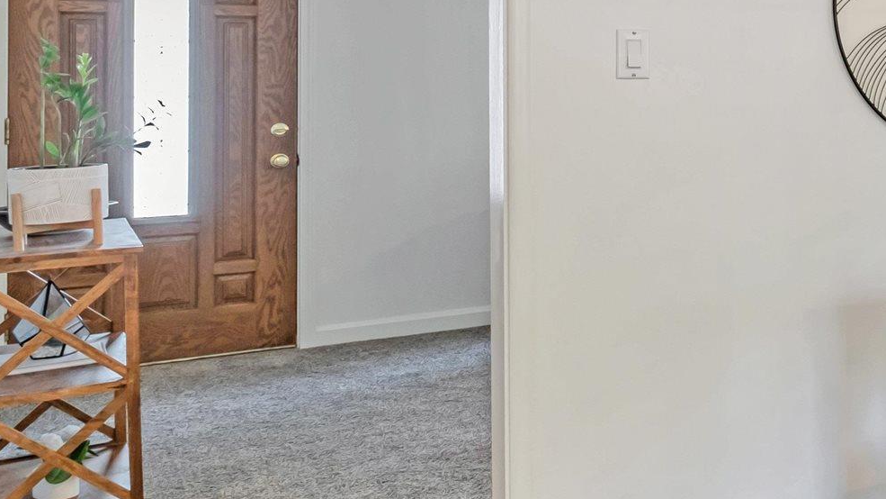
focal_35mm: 49
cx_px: 1293
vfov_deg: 23.8
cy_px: 53
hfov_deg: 28.9
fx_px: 1151
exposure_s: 1/3
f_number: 8
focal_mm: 10
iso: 160
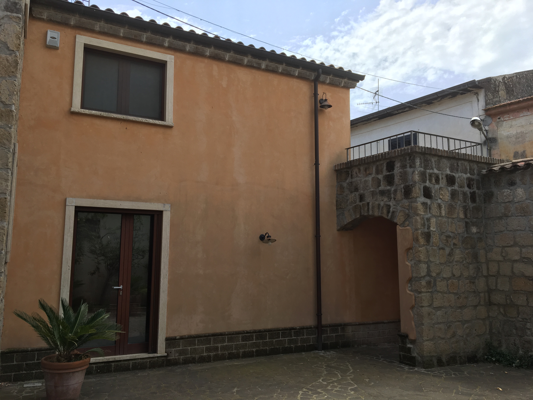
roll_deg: +0.3
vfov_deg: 48.2
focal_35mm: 29
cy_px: 200
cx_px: 266
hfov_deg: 61.7
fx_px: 447
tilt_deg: +8.1
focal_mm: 4.15
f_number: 2.2
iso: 25
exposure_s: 1/818
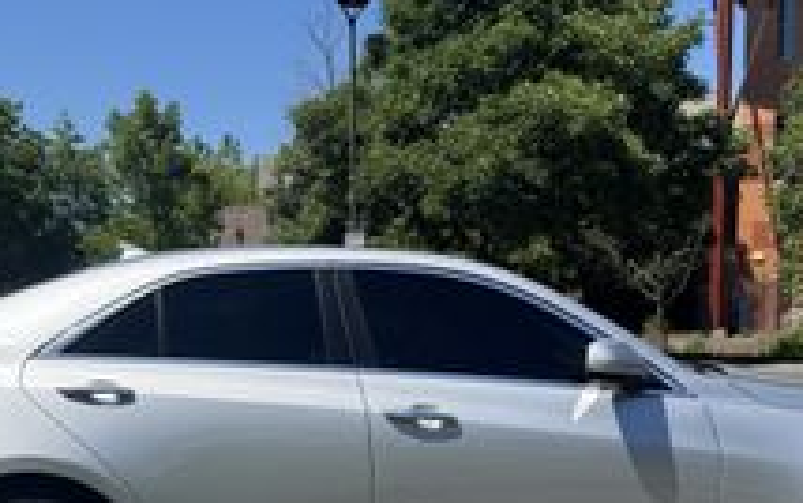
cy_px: 477
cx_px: 413
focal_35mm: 57
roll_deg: +0.6
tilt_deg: -8.1
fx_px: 1248
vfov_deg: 22.1
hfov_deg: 35.7
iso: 80
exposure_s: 1/3802
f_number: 1.78
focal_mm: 6.76
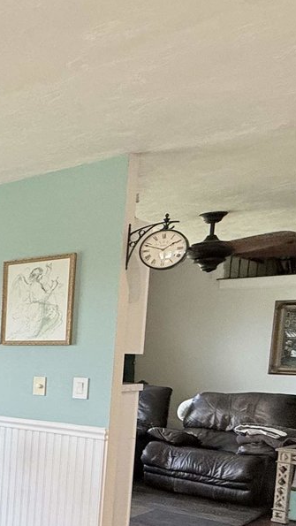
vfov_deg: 47.5
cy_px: 394
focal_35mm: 41
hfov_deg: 19.2
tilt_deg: -4.6
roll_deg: -0.8
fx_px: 572
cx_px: -278
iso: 125
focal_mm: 2.22
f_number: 2.2
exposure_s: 1/120
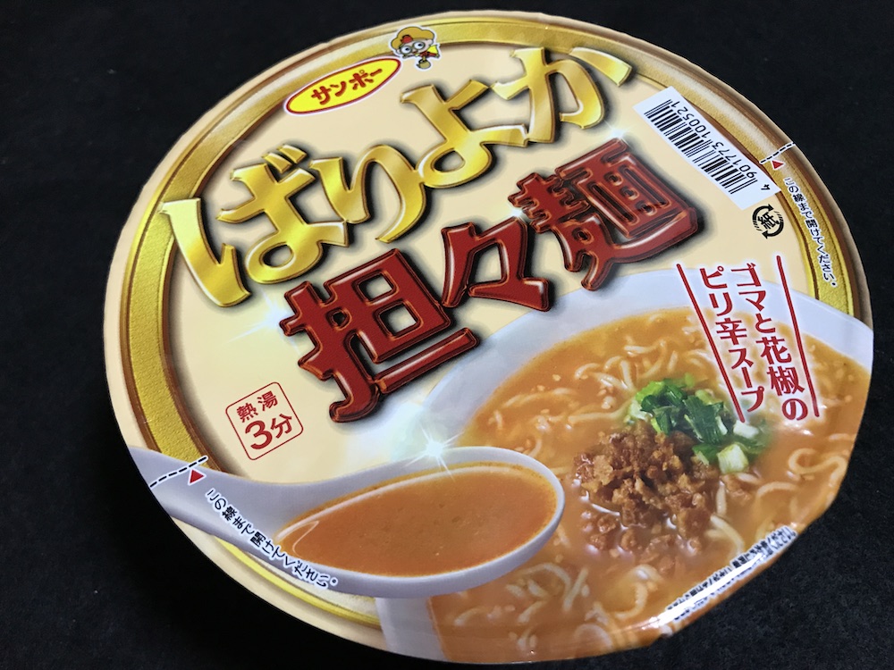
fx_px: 723
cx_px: 447
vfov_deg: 49.7
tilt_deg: -59.2
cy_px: 335
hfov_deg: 63.4
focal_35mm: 28
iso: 50
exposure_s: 1/15
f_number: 1.8
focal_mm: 3.99
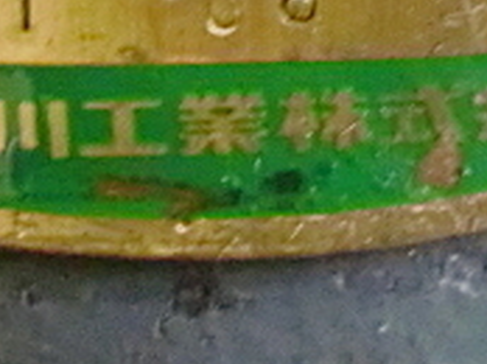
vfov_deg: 11.3
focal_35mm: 129
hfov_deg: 15.3
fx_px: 1812
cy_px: -8
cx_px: 182
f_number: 3.1
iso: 1600
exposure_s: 1/30
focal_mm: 6.3
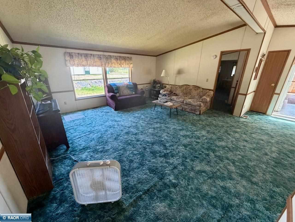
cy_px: 111
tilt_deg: -20.0
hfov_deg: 102.1
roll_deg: -0.3
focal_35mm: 14
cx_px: 148
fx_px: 119
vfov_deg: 85.7
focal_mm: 2.22
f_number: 2.2
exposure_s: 1/95
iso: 320
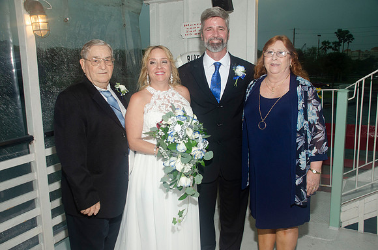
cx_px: 189
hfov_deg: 57.3
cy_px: 125
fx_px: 346
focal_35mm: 33
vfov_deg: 39.8
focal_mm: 22
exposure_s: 1/125
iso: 400
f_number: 5.6
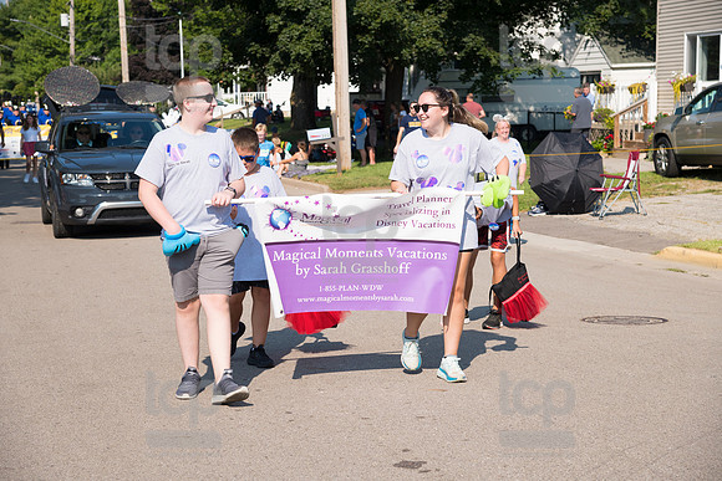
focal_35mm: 85
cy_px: 240
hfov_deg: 23.9
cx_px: 361
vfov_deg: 16.1
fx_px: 1705
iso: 320
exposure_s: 1/800
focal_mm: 85
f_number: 6.3
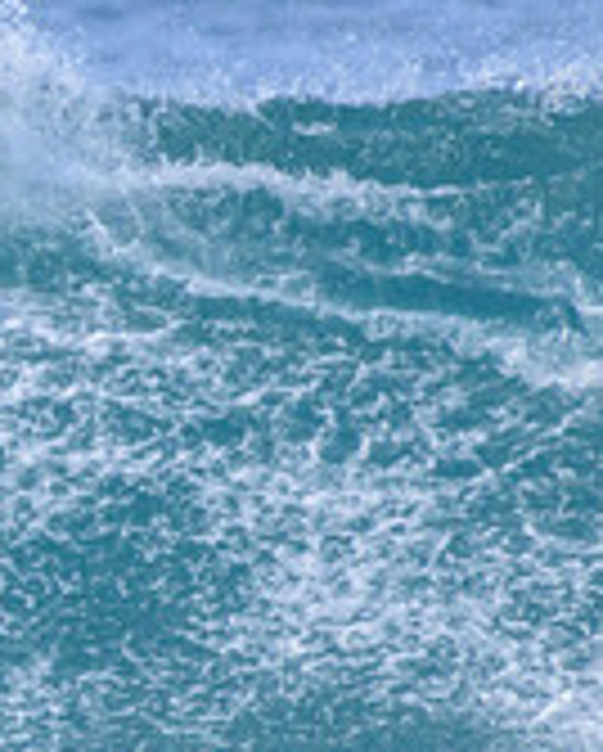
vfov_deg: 0.6
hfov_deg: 0.5
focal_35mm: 3254
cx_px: -698
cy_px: 502
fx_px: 72458
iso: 2000
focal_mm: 1000
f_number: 11
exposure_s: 1/2000
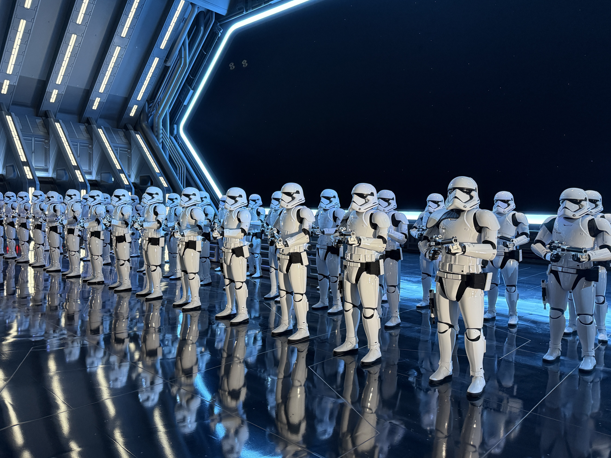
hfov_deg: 67.2
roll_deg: -0.5
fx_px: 459
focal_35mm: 26
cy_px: 219
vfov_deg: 53.0
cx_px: 281
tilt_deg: -1.1
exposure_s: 1/60
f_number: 1.78
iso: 320
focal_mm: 6.76
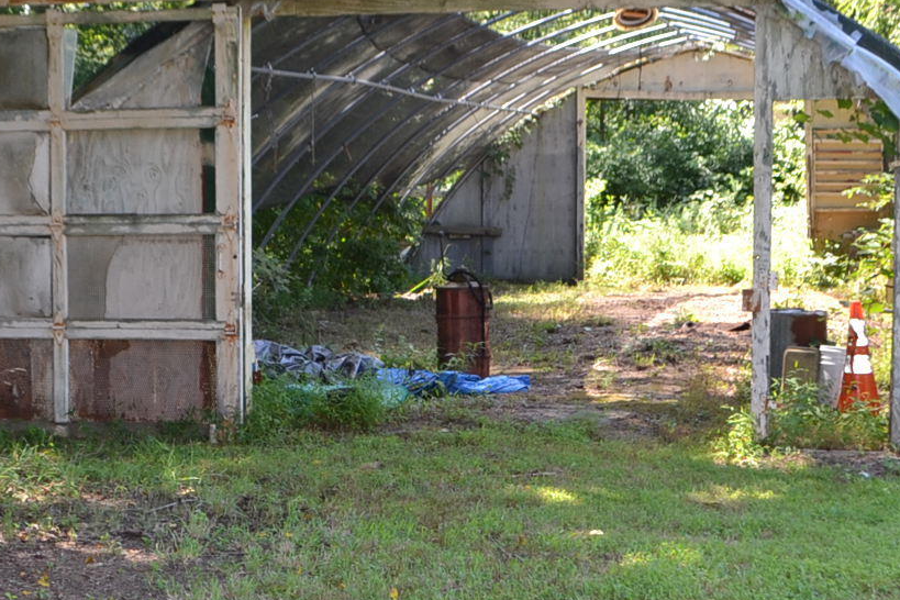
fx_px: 1900
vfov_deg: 17.9
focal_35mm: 76
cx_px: 299
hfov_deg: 26.5
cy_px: 313
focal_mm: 18
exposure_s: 1/125
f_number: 4
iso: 160
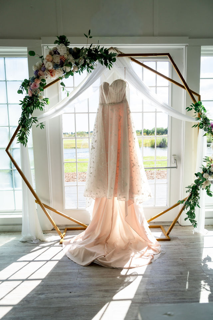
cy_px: 160
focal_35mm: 24
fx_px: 213
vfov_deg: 73.7
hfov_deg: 53.1
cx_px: 106
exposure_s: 1/1600
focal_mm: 24
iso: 250
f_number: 2.8
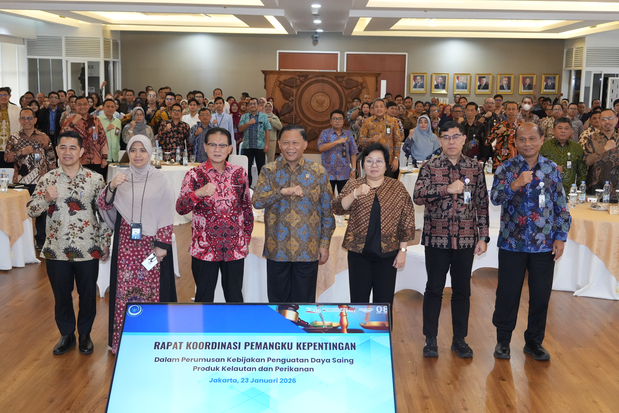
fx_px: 756
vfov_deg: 30.5
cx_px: 310
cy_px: 206
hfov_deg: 44.5
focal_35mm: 44
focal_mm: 44
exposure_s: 1/125
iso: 6400
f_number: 6.3
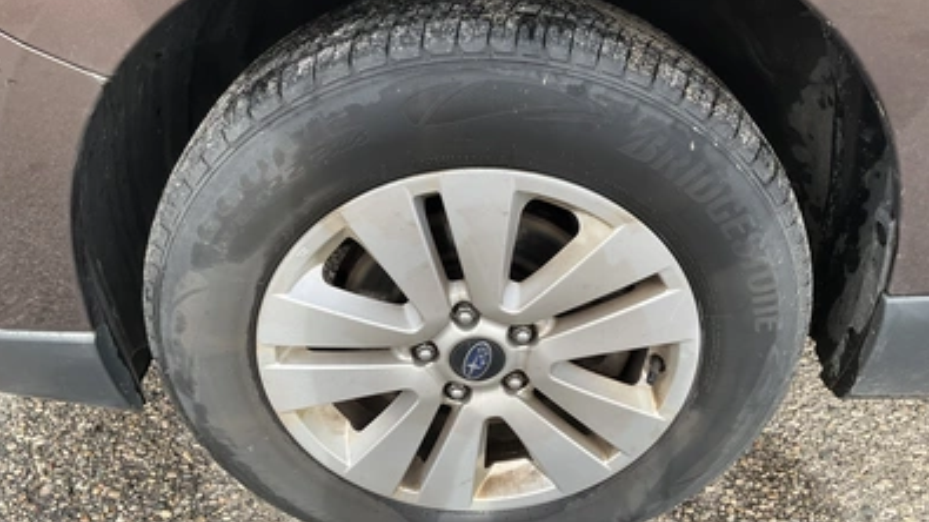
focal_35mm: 32
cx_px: 463
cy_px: 315
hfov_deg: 61.0
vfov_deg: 36.5
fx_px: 788
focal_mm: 3
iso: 25
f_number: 1.8
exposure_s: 1/338
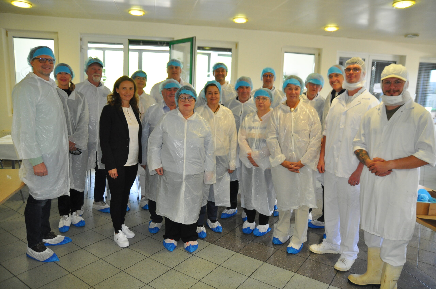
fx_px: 308
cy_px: 144
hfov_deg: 70.5
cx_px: 218
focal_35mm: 26
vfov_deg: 50.3
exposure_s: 1/80
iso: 800
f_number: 2.8
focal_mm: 17
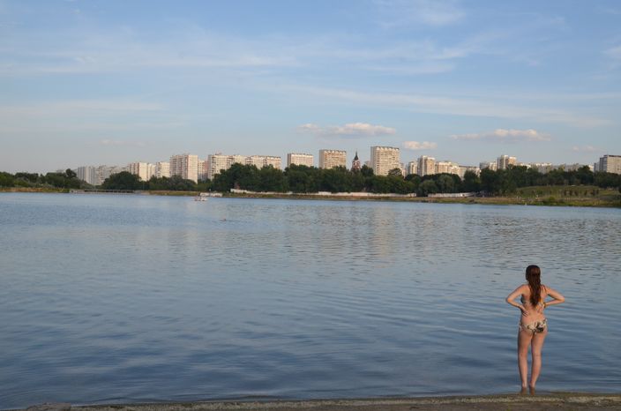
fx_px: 671
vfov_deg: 34.0
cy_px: 206
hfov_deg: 49.6
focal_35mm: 39
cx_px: 310
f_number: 10
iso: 640
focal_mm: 26
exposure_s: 1/400
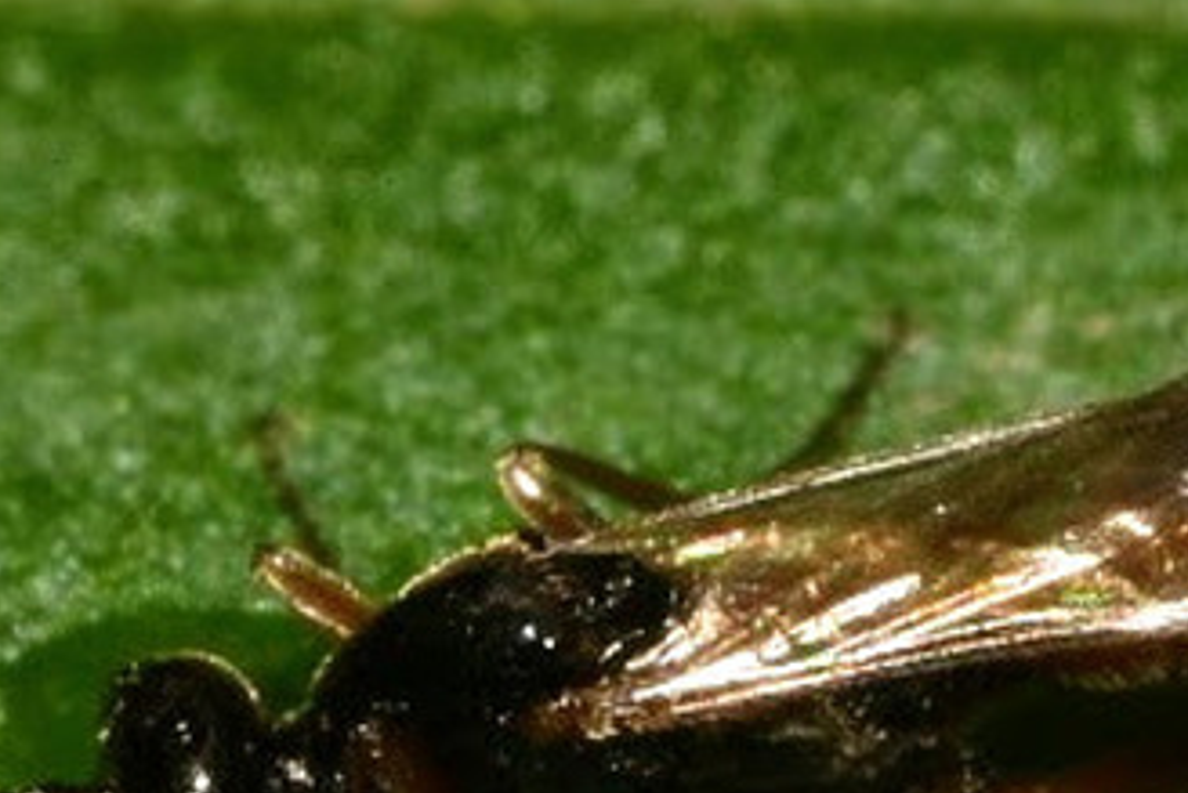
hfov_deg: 4.5
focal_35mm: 460
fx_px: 15201
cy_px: 865
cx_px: 485
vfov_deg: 3.0
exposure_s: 1/60
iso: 250
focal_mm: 105
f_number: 32
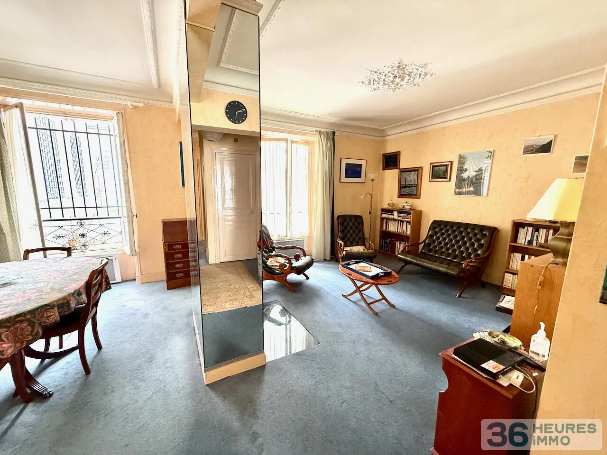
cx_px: 304
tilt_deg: -9.4
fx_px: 245
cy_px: 228
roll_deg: -1.6
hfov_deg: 102.1
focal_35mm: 14
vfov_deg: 85.7
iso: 400
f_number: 2.2
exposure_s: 1/60
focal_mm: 2.22
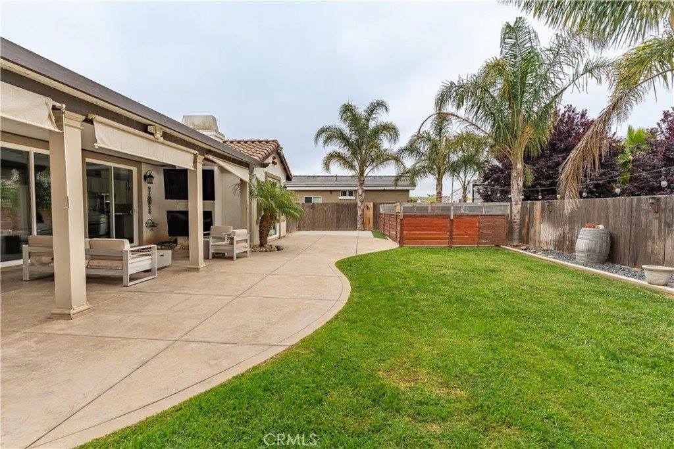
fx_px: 318
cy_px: 224
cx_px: 337
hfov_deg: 93.3
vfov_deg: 70.5
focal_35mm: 17
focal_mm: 17
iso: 200
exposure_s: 1/1250
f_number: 10
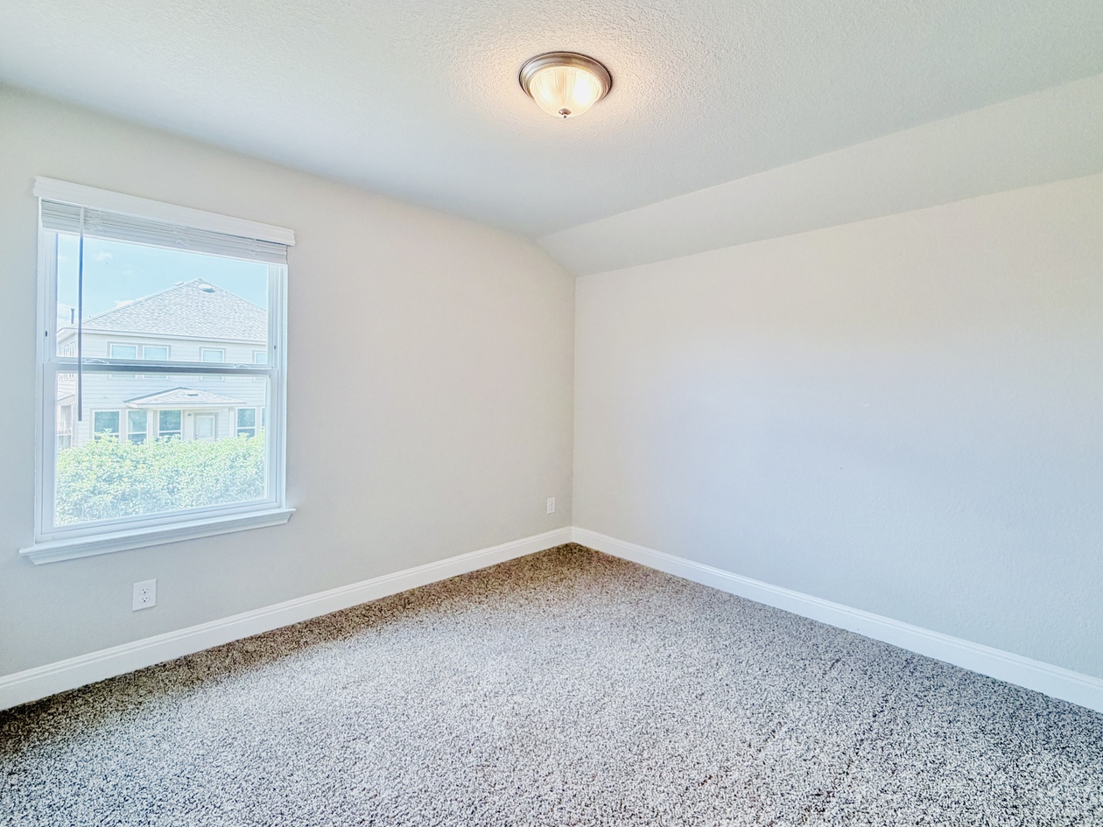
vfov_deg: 78.0
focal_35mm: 16
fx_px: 510
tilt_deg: -0.8
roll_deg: -0.5
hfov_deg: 94.3
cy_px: 389
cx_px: 598
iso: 200
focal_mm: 2.22
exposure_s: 1/120
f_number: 2.2
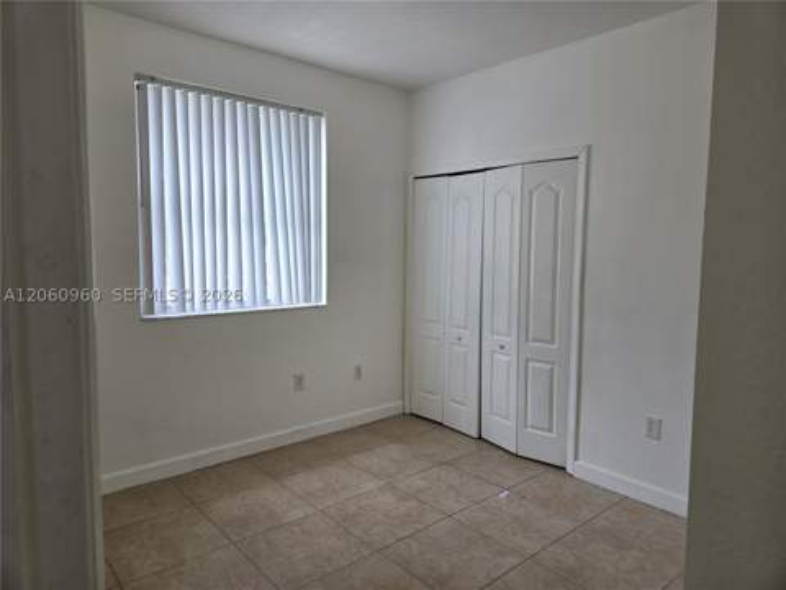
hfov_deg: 73.9
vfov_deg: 58.9
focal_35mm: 23
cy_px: 295
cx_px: 393
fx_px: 522
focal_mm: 5.4
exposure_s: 1/120
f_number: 1.8
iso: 32
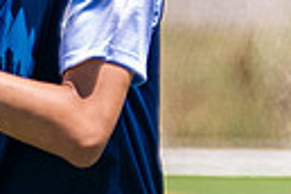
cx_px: 162
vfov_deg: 0.9
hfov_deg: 1.3
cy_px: 294
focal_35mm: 1540
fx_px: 12447
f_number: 2.8
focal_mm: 155
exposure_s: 1/8000
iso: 640
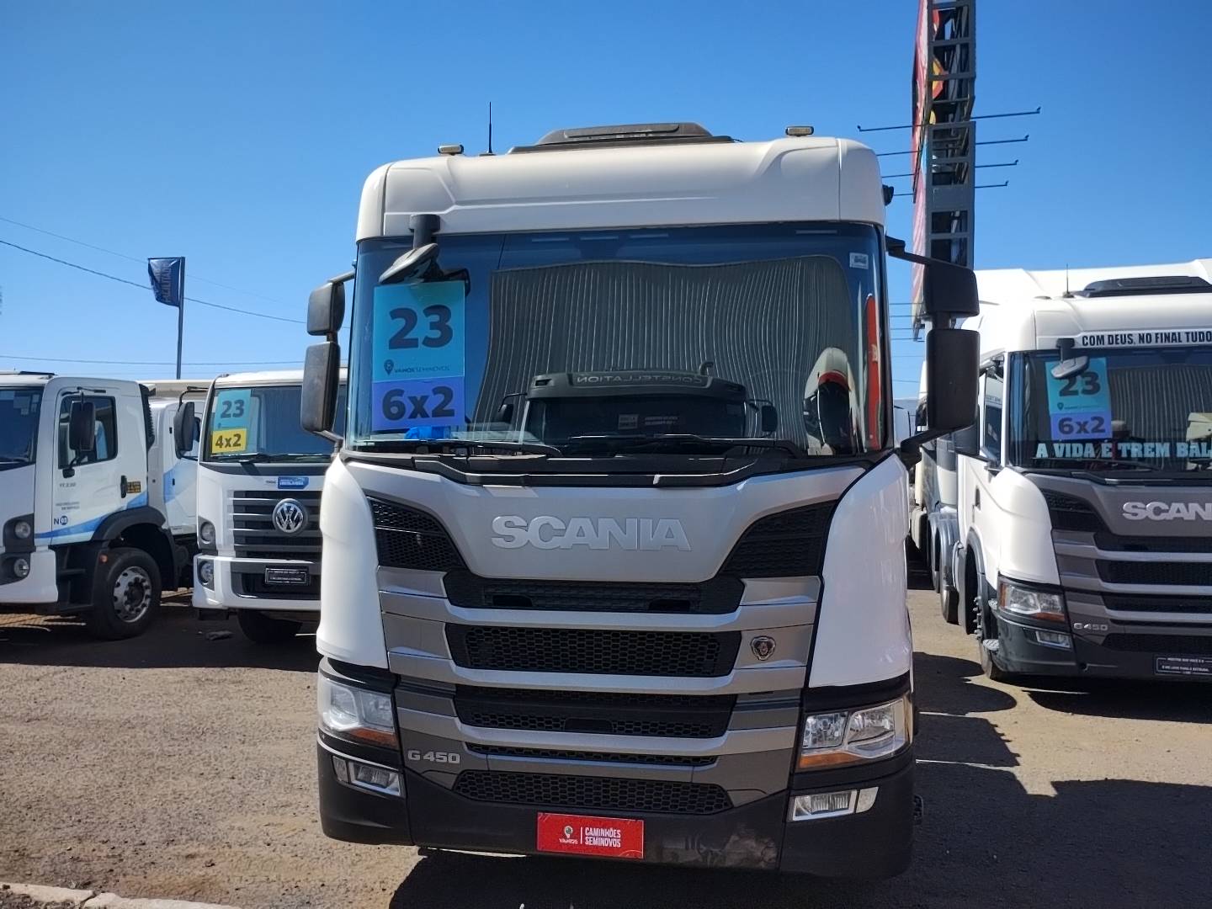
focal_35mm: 28
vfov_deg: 49.7
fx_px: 980
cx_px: 606
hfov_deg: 63.4
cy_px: 454
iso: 100
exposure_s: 1/631
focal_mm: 4.27
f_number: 1.8
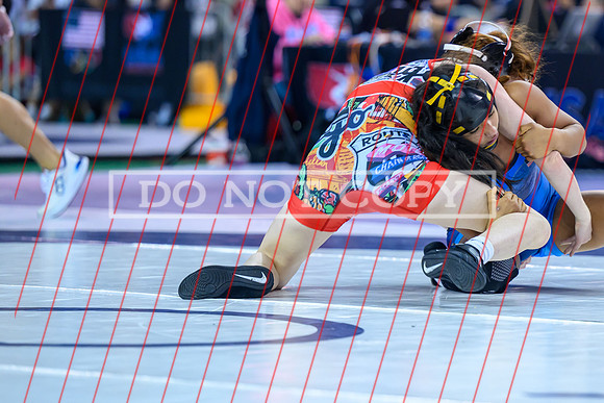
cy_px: 202
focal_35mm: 212
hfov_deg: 9.7
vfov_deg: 6.5
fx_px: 3556
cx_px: 474
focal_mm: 135
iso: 2000
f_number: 2.8
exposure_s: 1/640
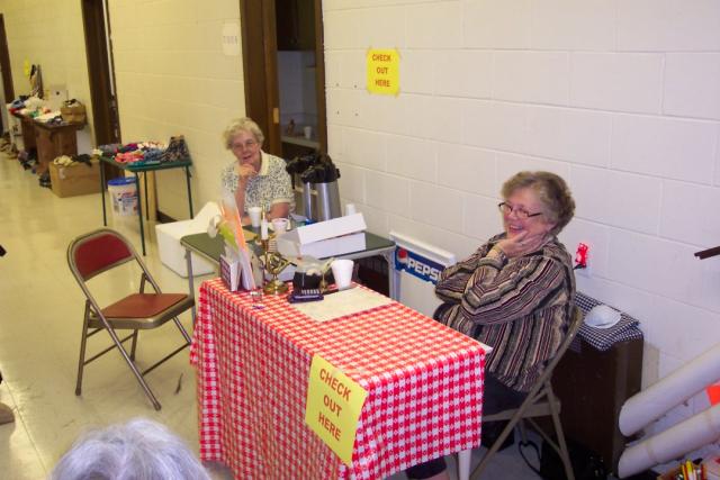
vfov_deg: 35.1
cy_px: 240
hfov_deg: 50.7
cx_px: 360
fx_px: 760
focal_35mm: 38
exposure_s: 1/30
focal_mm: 8
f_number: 2.8
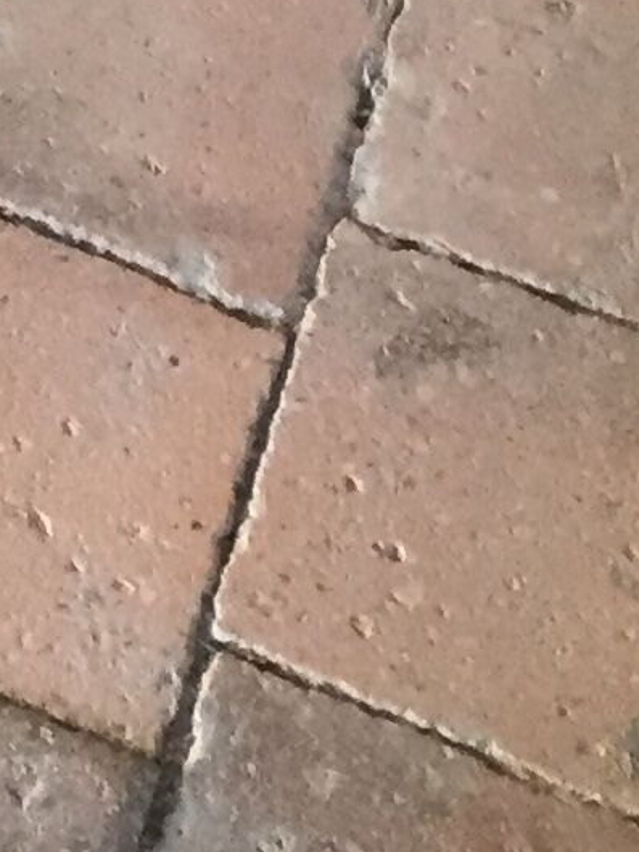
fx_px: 4404
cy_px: -974
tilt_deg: -47.3
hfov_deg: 7.6
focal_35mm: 179
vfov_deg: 10.0
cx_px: -1057
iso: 250
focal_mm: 4.15
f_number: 2.2
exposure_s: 1/33
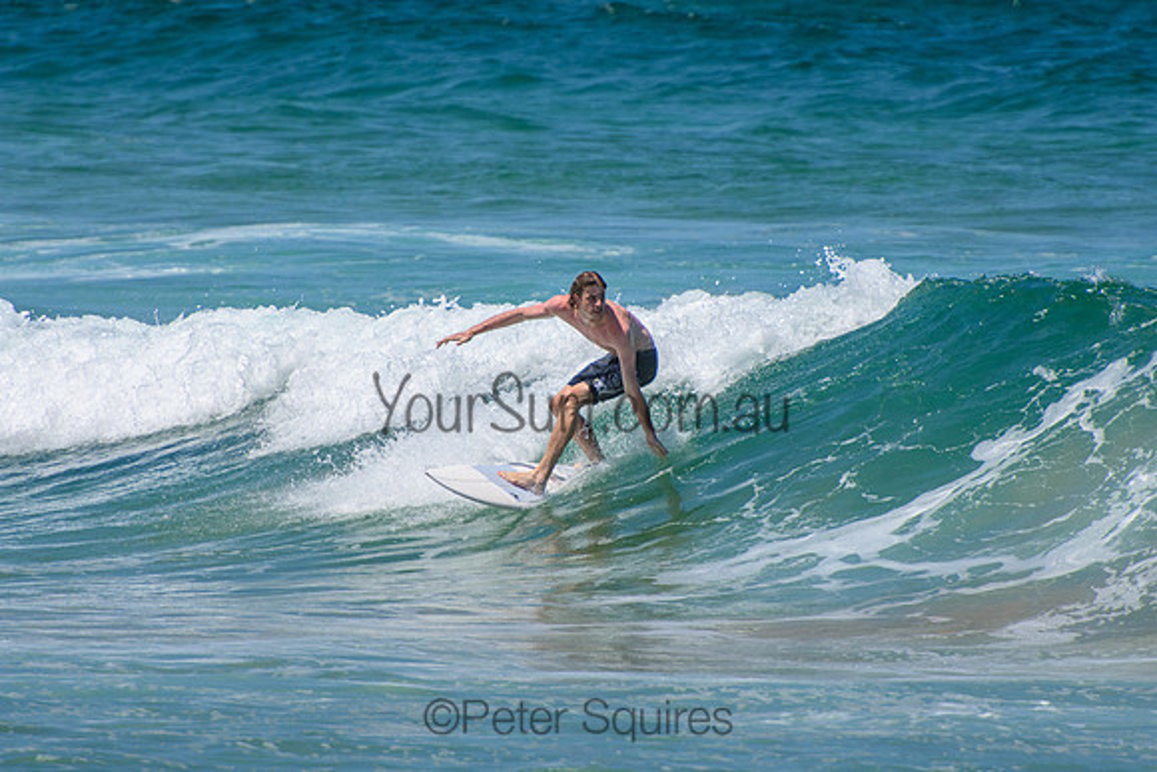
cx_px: 578
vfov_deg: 2.3
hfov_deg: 3.4
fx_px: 19287
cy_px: 386
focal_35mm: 600
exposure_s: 1/2000
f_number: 5.6
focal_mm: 400
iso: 250
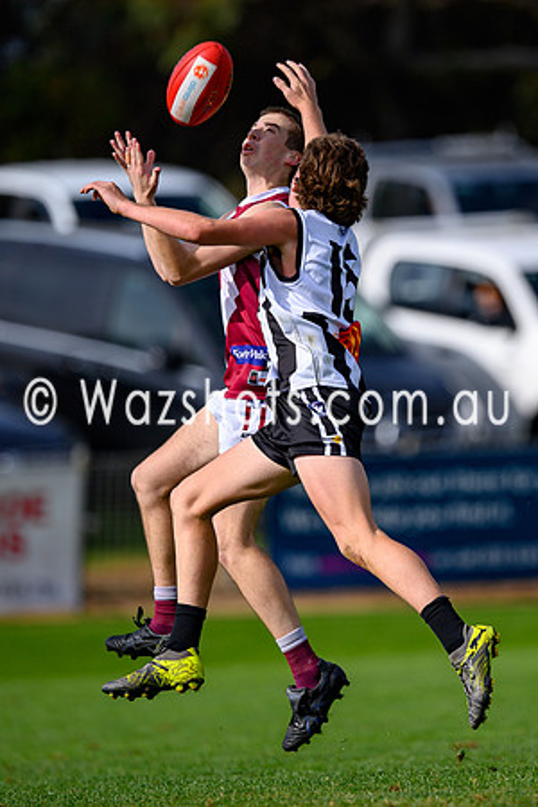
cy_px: 405
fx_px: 16939
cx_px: 403
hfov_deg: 1.8
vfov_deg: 2.7
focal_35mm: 756
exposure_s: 1/1600
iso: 100
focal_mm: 500
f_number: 4
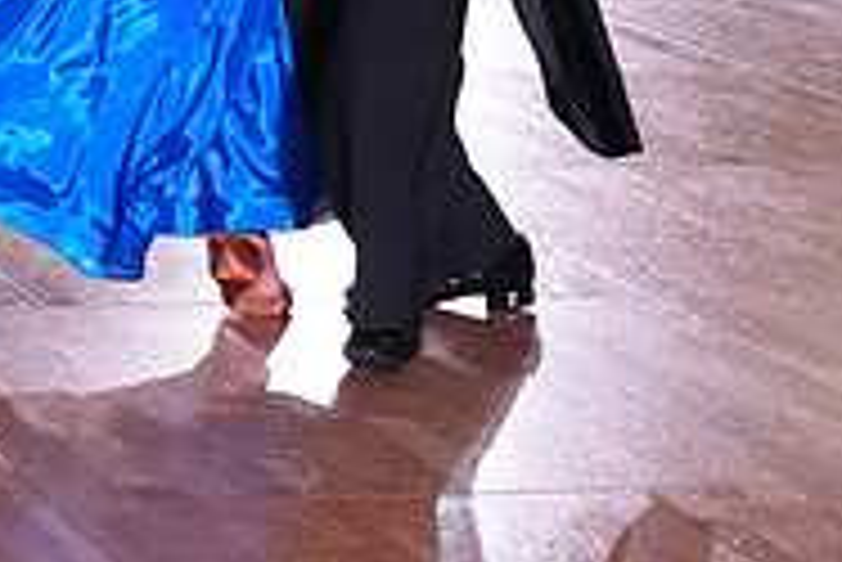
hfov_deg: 11.0
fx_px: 4354
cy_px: -290
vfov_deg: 7.3
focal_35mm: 186
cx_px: 131
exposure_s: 1/320
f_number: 5.6
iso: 5000
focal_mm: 60
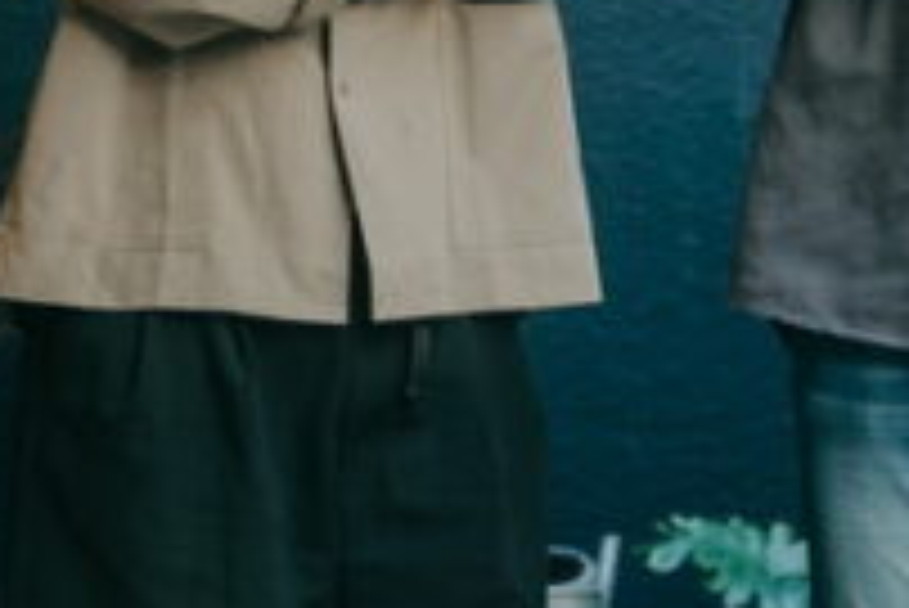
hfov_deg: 8.1
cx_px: 441
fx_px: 6393
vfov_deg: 5.4
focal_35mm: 253
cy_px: -475
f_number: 1.2
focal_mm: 50
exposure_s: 1/400
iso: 640
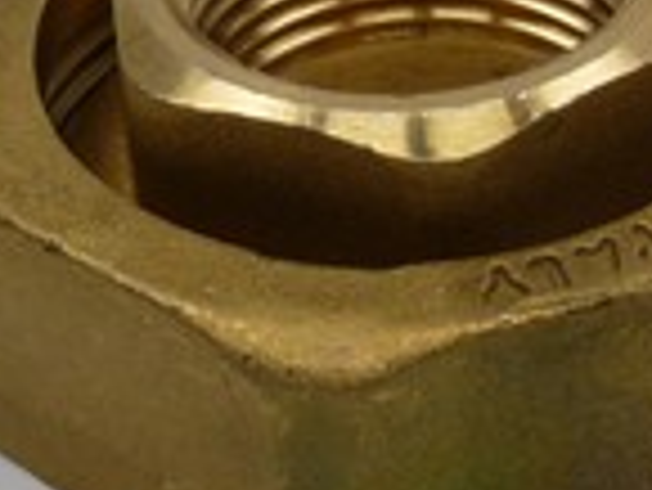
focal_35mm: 221
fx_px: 4166
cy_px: 472
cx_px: 931
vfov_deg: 6.7
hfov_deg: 8.8
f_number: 4.2
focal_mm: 8.5
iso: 100
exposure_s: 1/500
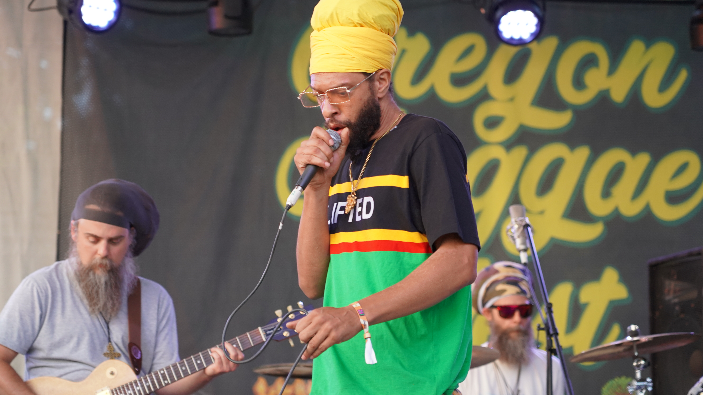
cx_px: 353
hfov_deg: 19.3
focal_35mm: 111
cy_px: 168
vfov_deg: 10.9
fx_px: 2069
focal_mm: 105
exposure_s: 1/160
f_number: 4
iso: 1000
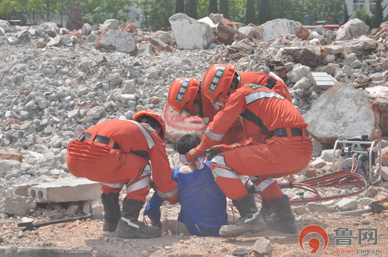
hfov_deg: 23.4
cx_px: 194
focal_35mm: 87
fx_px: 936
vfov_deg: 15.7
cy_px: 128
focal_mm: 58
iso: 200
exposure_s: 1/800
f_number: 7.1
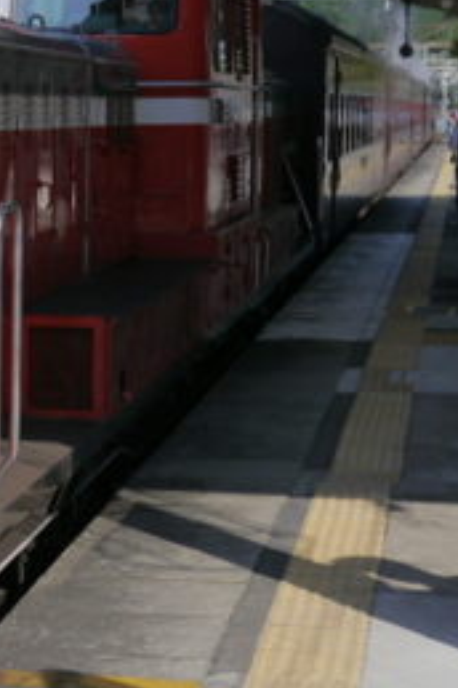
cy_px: 280
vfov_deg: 17.6
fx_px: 2213
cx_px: -261
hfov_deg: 11.3
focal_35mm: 116
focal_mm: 20
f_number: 3.2
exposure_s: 1/2500
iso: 160
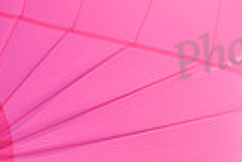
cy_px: 323
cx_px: 81
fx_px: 2064
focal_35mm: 307
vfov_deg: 4.4
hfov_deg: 6.7
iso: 400
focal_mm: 70
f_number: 10
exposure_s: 1/1600
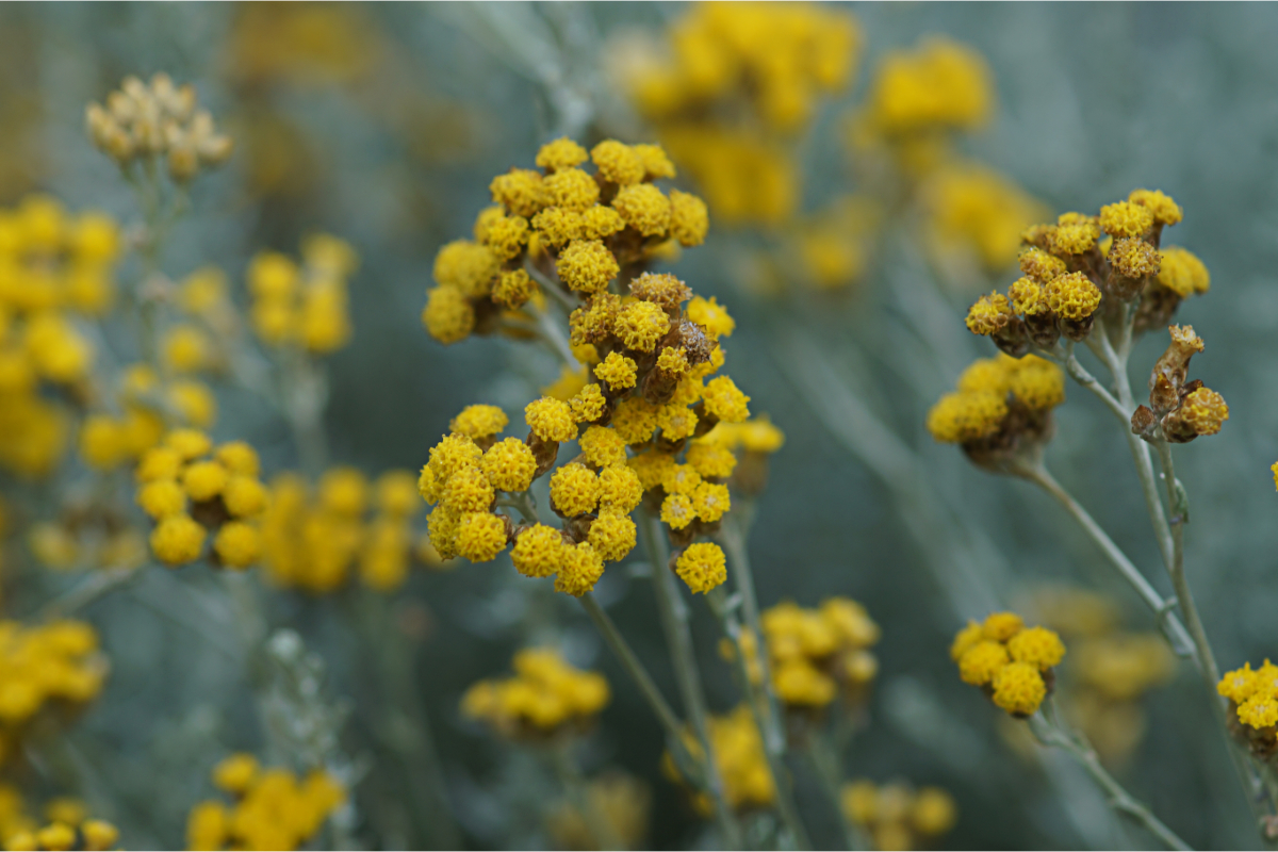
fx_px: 5325
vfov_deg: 9.1
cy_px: 426
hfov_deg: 13.7
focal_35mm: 150
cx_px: 639
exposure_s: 1/160
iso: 100
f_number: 4
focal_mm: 100
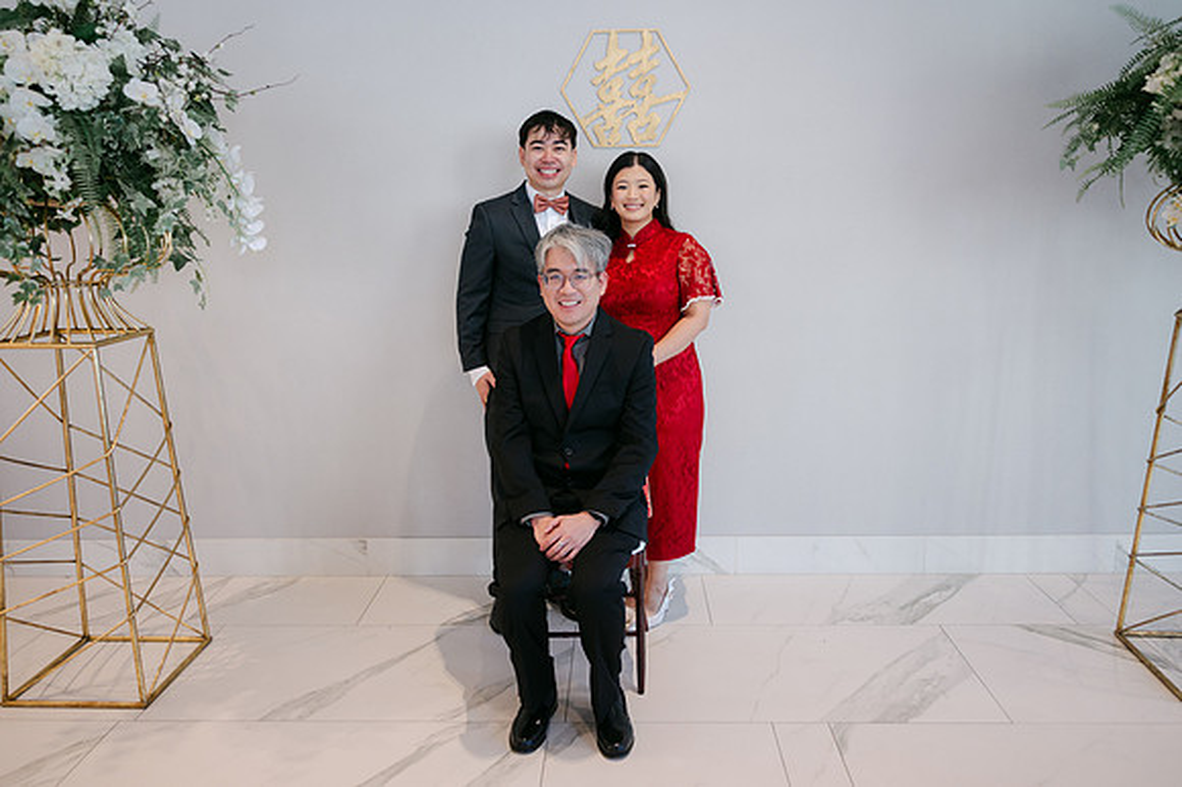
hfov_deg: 65.5
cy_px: 394
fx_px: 919
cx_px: 591
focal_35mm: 28
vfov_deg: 46.4
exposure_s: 1/100
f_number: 4
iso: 800
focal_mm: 28
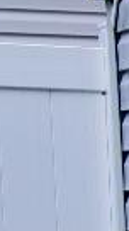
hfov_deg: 3.0
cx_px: 1001
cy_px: 363
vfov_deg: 6.3
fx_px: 2053
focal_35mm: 336
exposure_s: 1/30
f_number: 4.5
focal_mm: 29
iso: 250
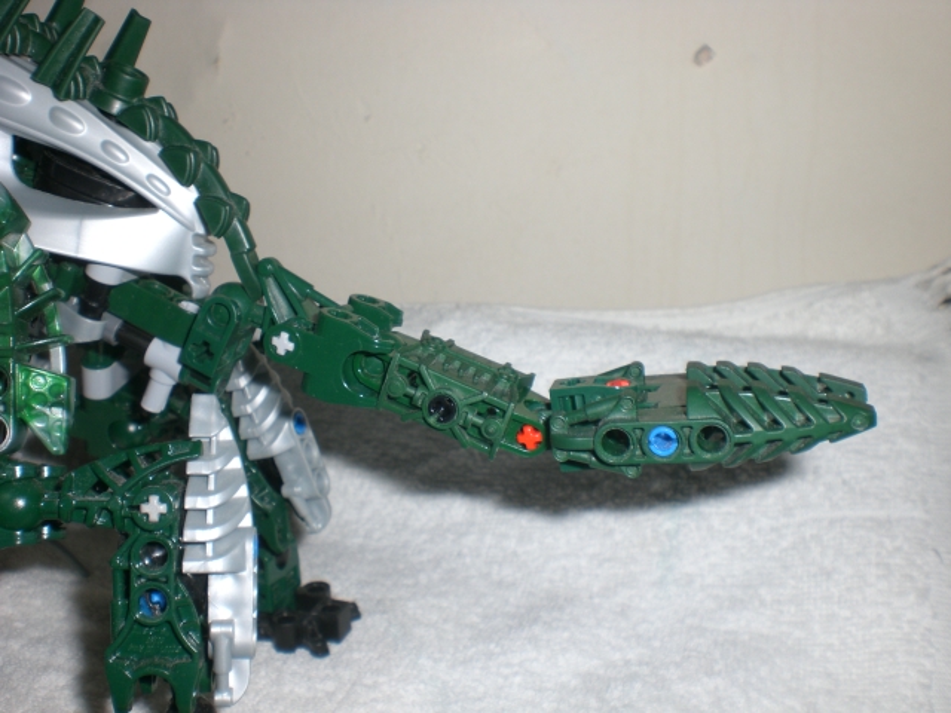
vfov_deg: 37.7
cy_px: 356
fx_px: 1044
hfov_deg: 49.0
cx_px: 476
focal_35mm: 38
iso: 50
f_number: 4.4
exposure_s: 1/60
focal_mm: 6.3
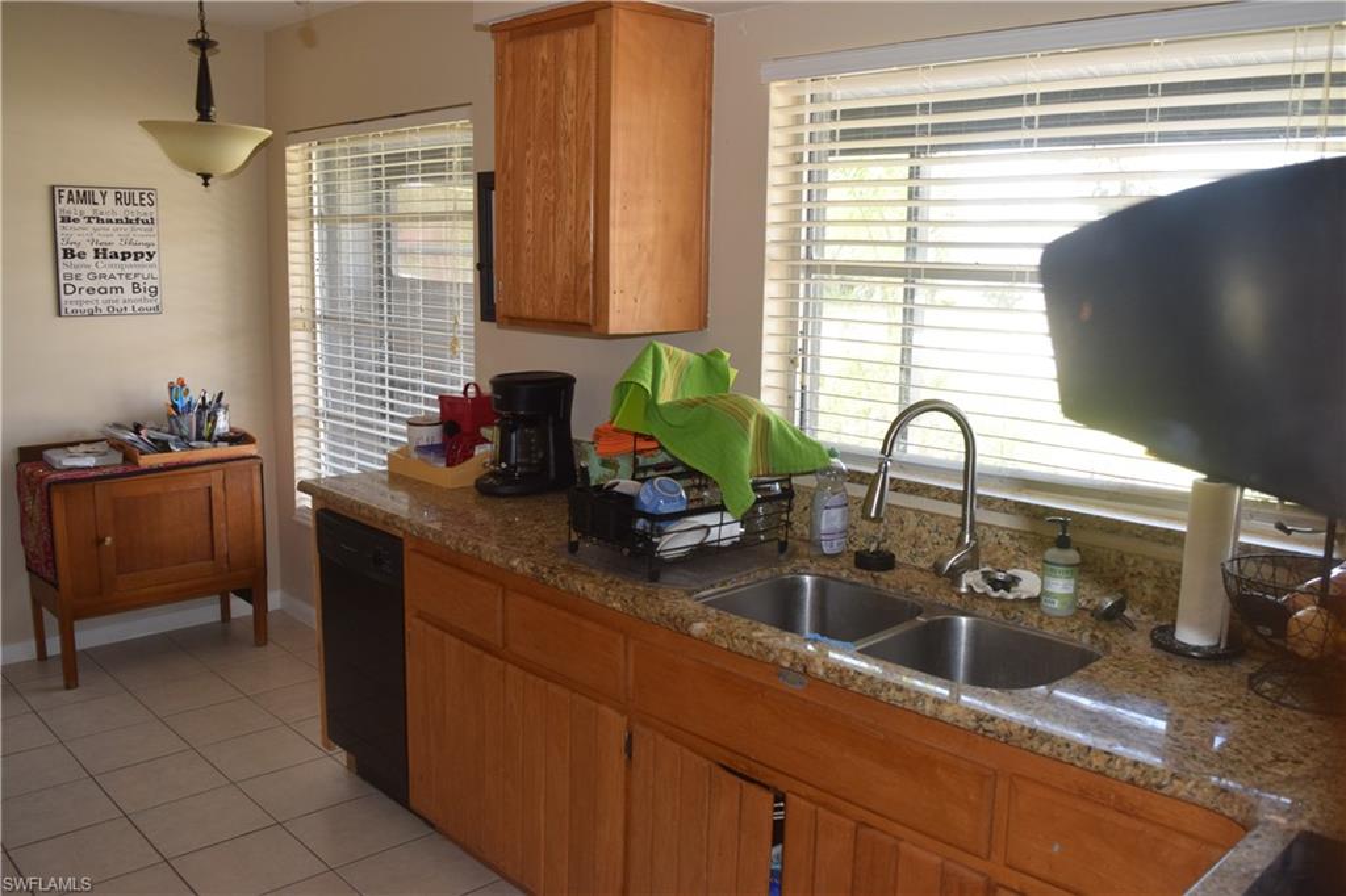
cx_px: 673
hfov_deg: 61.9
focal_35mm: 30
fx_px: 1121
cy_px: 448
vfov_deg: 43.6
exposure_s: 1/125
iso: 800
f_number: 5.6
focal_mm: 20
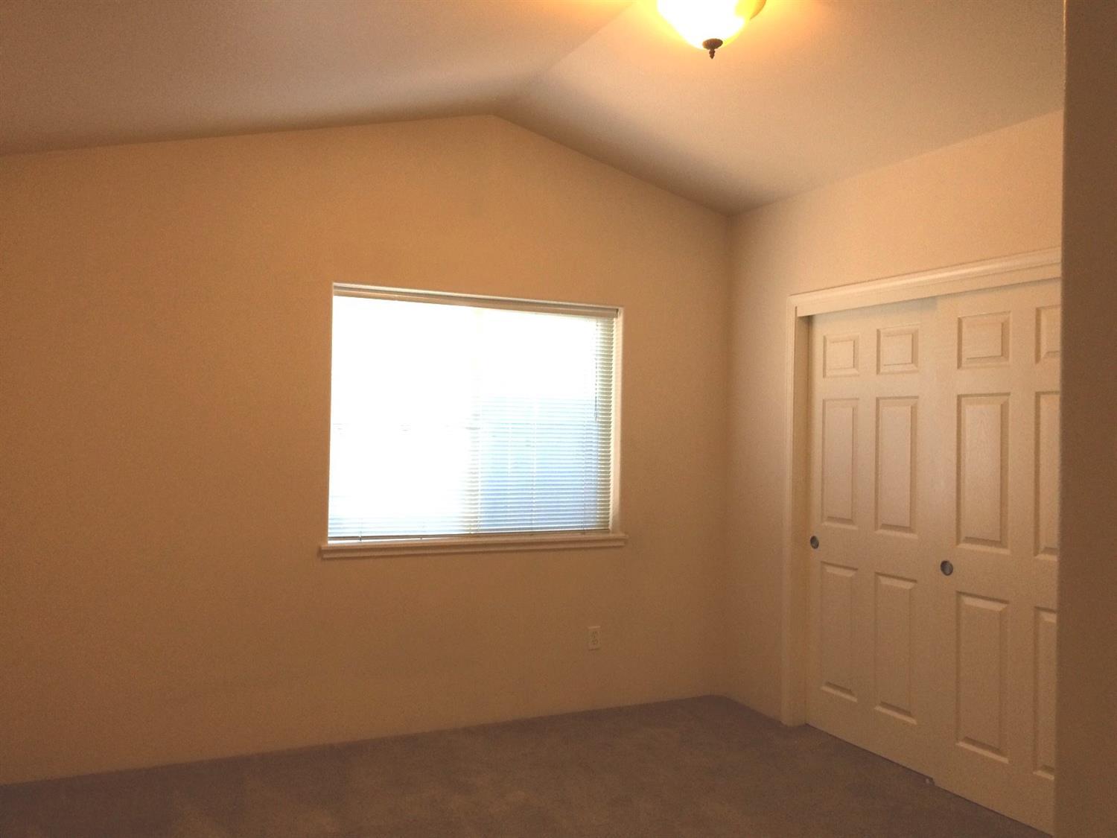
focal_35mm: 29
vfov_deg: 48.2
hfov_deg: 61.7
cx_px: 558
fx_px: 936
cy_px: 419
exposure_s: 1/30
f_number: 2.2
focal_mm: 4.15
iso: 125
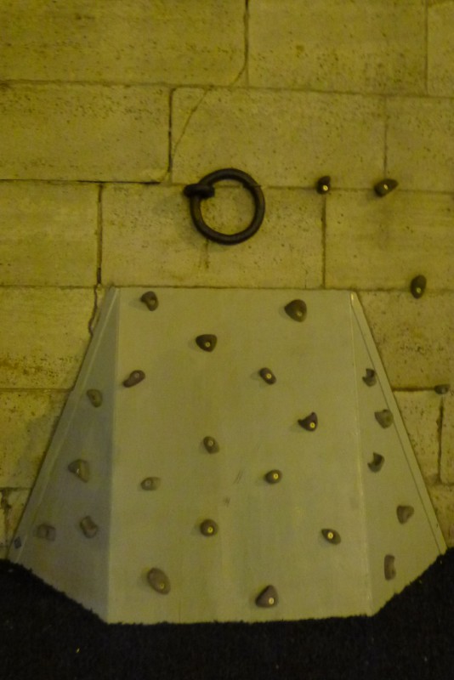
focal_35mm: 32
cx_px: 227
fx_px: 605
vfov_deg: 58.7
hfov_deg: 41.1
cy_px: 340
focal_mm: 6.8
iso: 1600
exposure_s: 1/8
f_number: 2.2
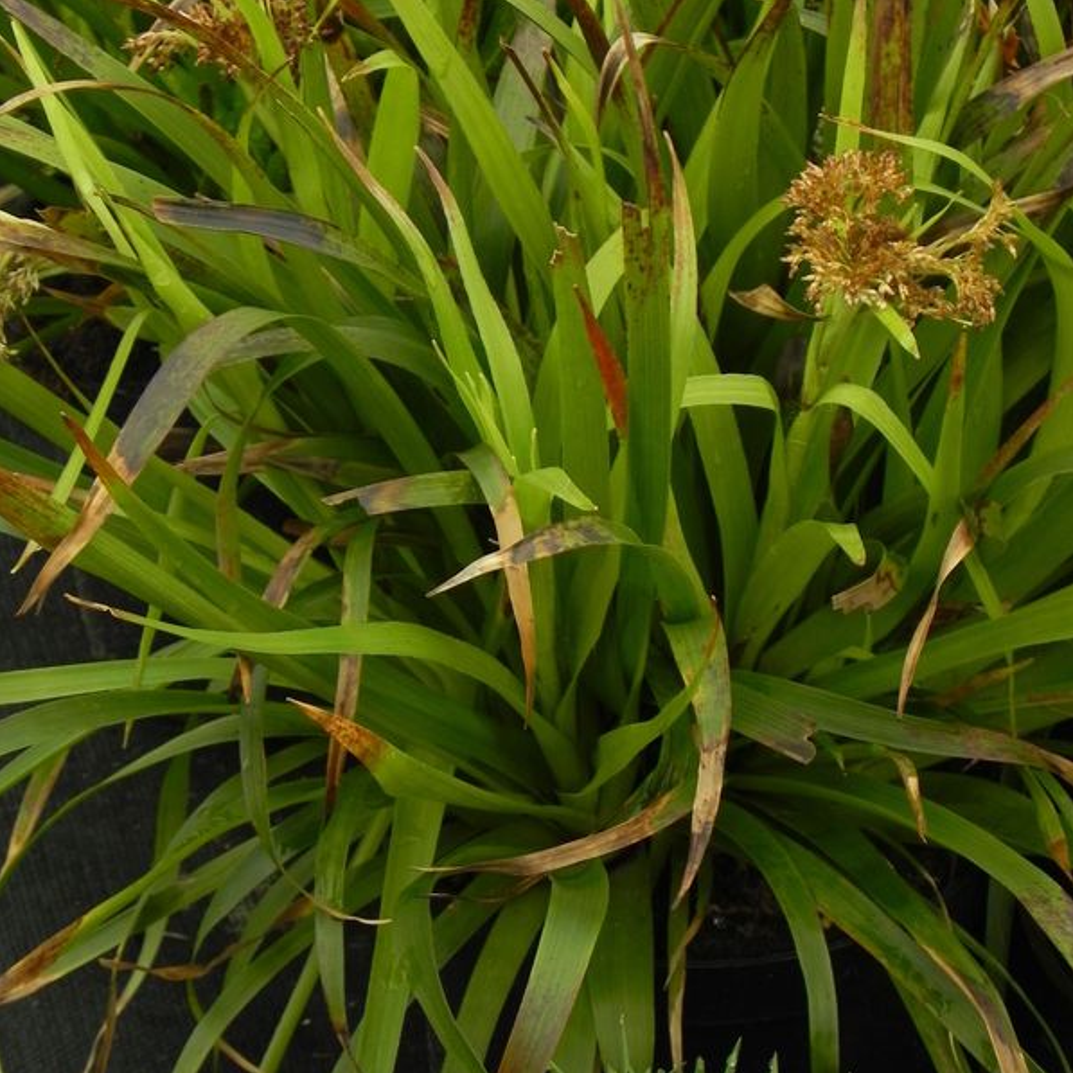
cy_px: 485
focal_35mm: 218
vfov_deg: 8.0
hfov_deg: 8.0
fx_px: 7645
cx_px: 536
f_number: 5
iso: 160
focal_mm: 32.7
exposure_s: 1/200
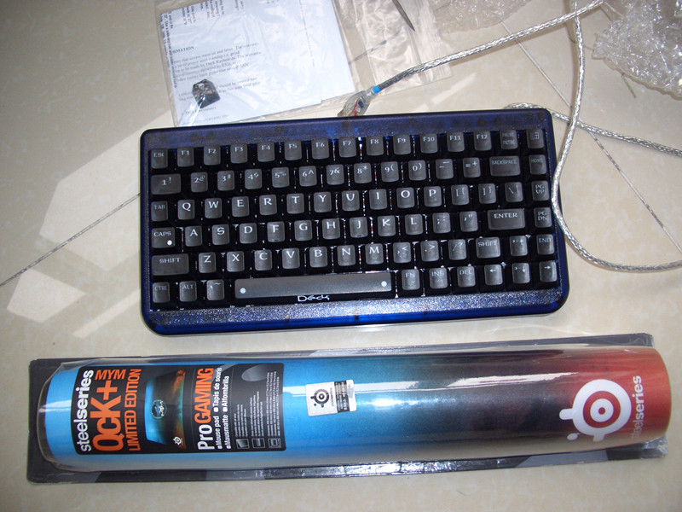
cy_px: 256
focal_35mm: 35
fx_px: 690
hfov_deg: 52.6
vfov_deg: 40.7
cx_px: 341
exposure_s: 1/60
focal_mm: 5.8
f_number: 2.6
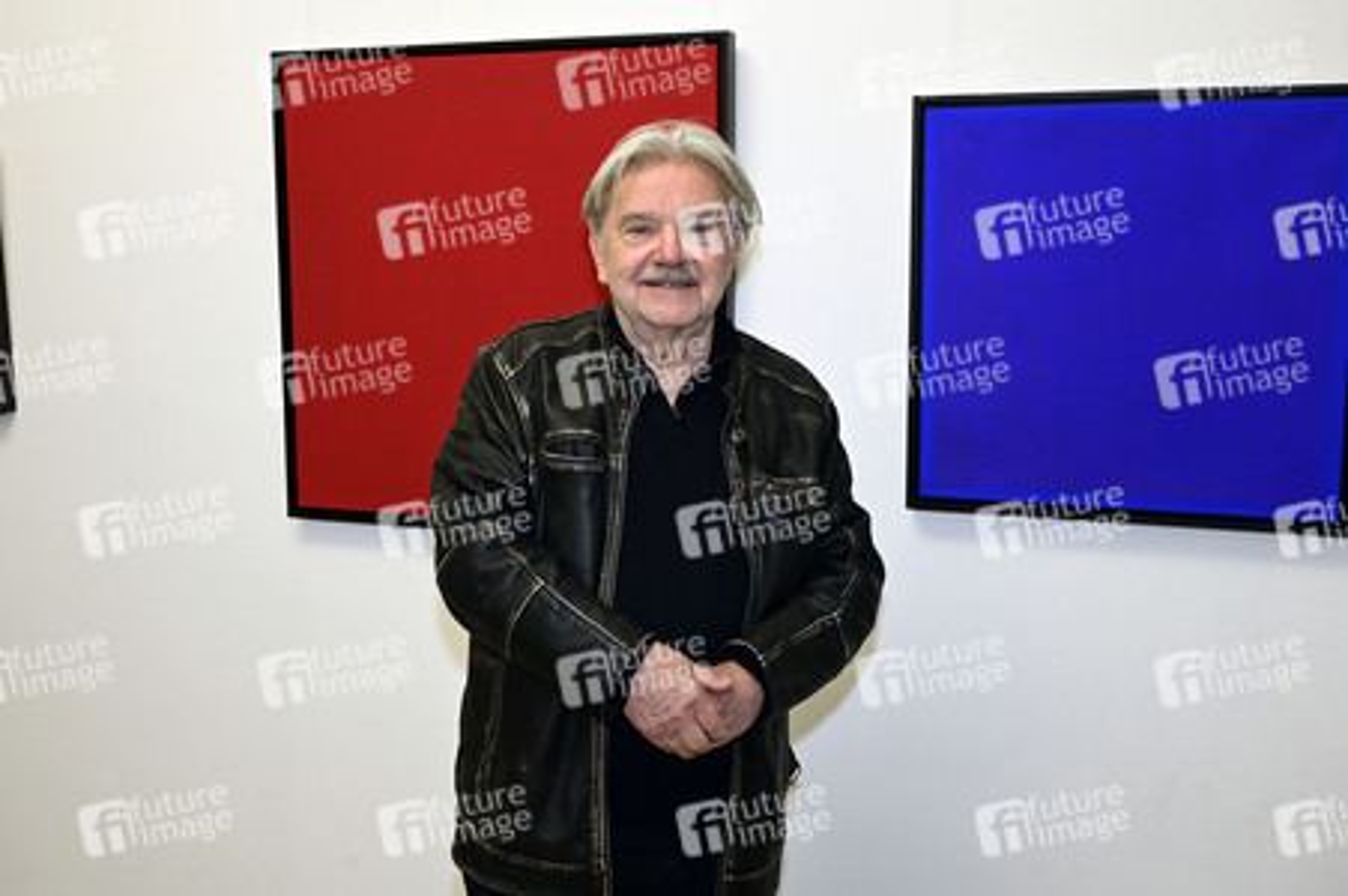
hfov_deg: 53.2
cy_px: 448
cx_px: 674
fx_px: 1347
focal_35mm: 36
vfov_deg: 36.8
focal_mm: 36
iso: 2000
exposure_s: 1/200
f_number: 7.1
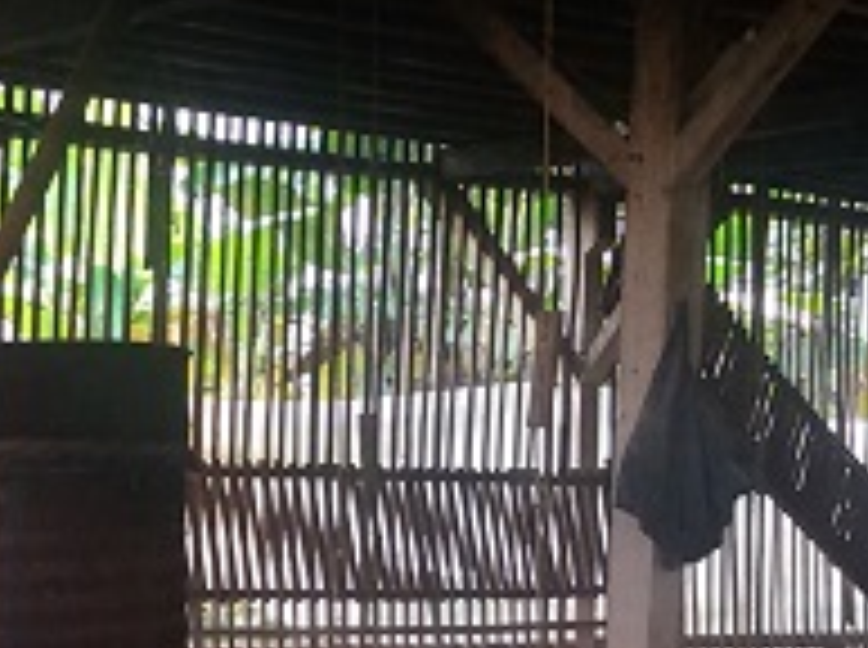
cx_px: 137
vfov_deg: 14.6
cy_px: 700
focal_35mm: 99
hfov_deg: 19.6
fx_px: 2478
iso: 80
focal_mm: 2.93
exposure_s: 1/33
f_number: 2.4
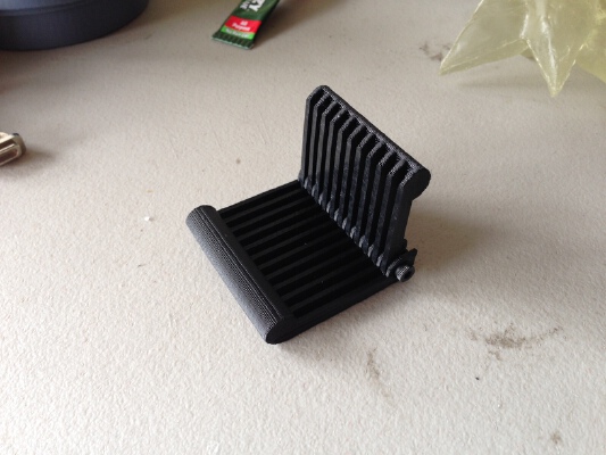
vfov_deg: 43.0
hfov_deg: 55.3
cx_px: 303
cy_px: 228
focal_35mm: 33
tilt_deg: -47.7
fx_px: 578
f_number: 2.4
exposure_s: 1/20
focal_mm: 4.12
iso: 50
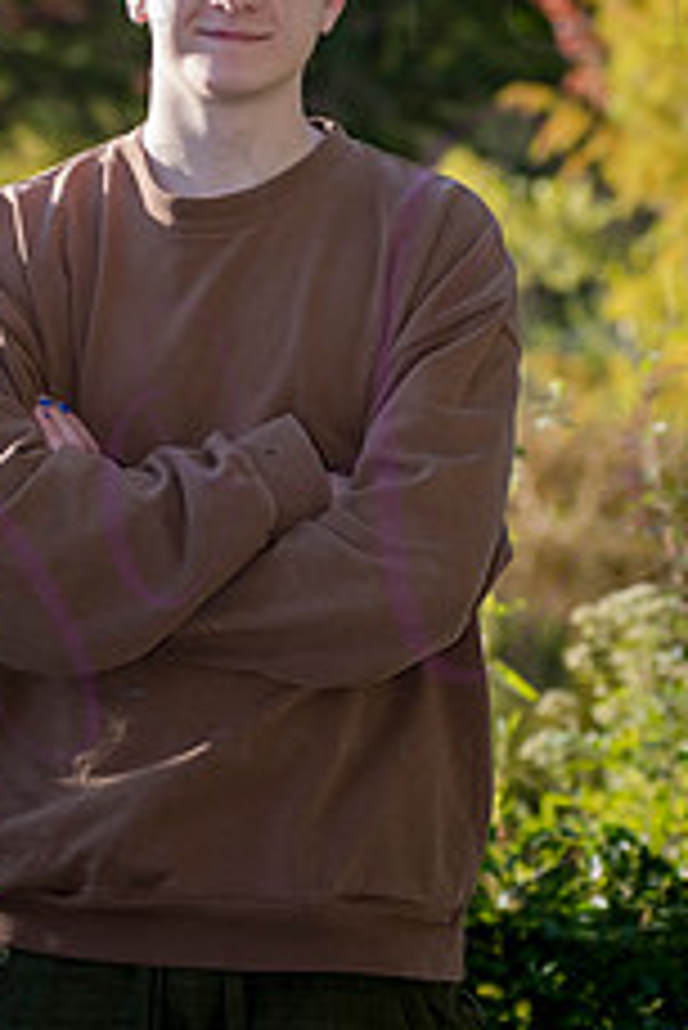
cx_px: 283
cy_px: 171
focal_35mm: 157
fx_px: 4494
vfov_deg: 13.0
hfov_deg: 8.8
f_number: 5
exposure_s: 1/800
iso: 400
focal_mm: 80
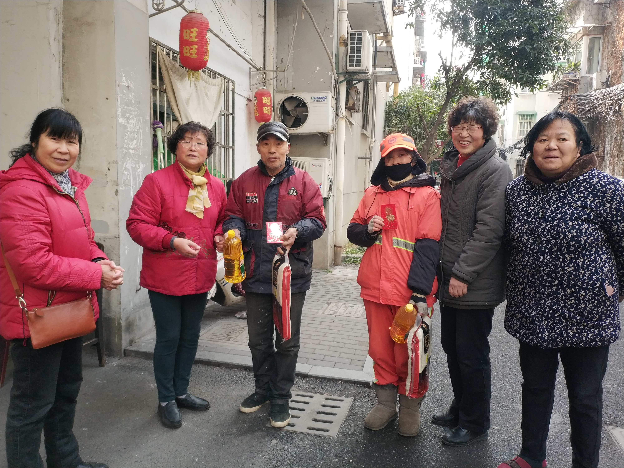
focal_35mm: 32
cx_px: 312
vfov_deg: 44.2
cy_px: 234
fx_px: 577
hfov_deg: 56.8
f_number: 2
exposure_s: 1/120
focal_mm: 4.5
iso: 155
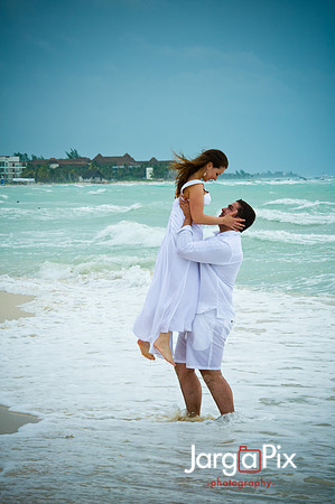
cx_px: 168
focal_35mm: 150
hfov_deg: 9.1
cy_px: 252
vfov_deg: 13.7
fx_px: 2098
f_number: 16
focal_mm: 150
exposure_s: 1/250
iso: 1250
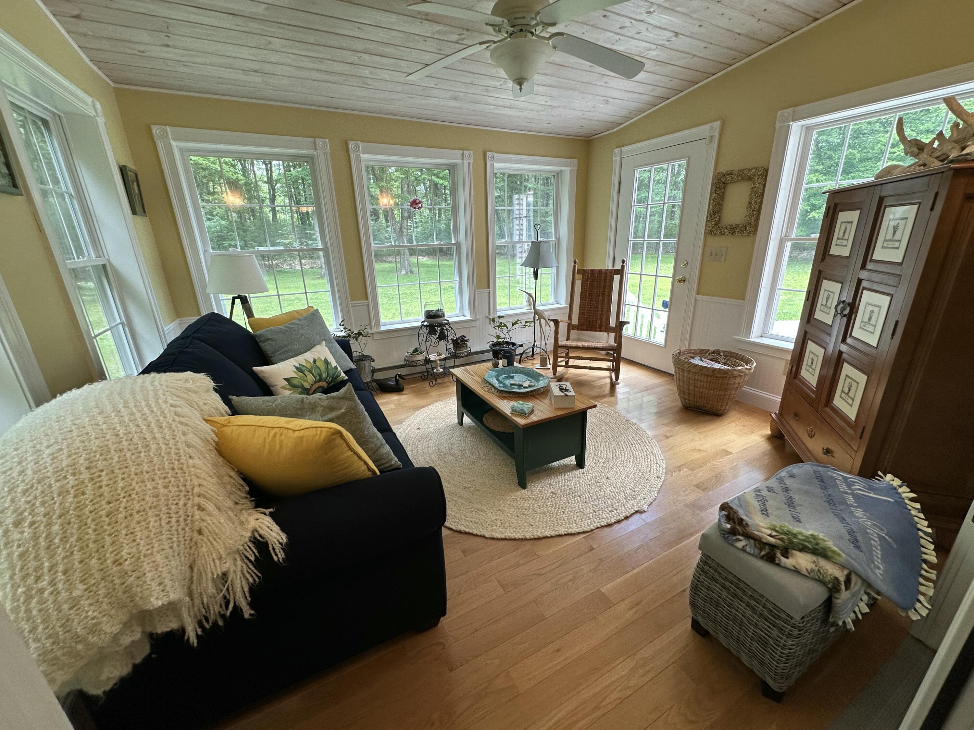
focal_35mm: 14
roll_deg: +1.9
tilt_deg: -19.2
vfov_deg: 85.7
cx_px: 487
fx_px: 394
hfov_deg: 102.1
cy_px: 365
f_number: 2.2
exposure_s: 1/120
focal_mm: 2.22
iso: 125
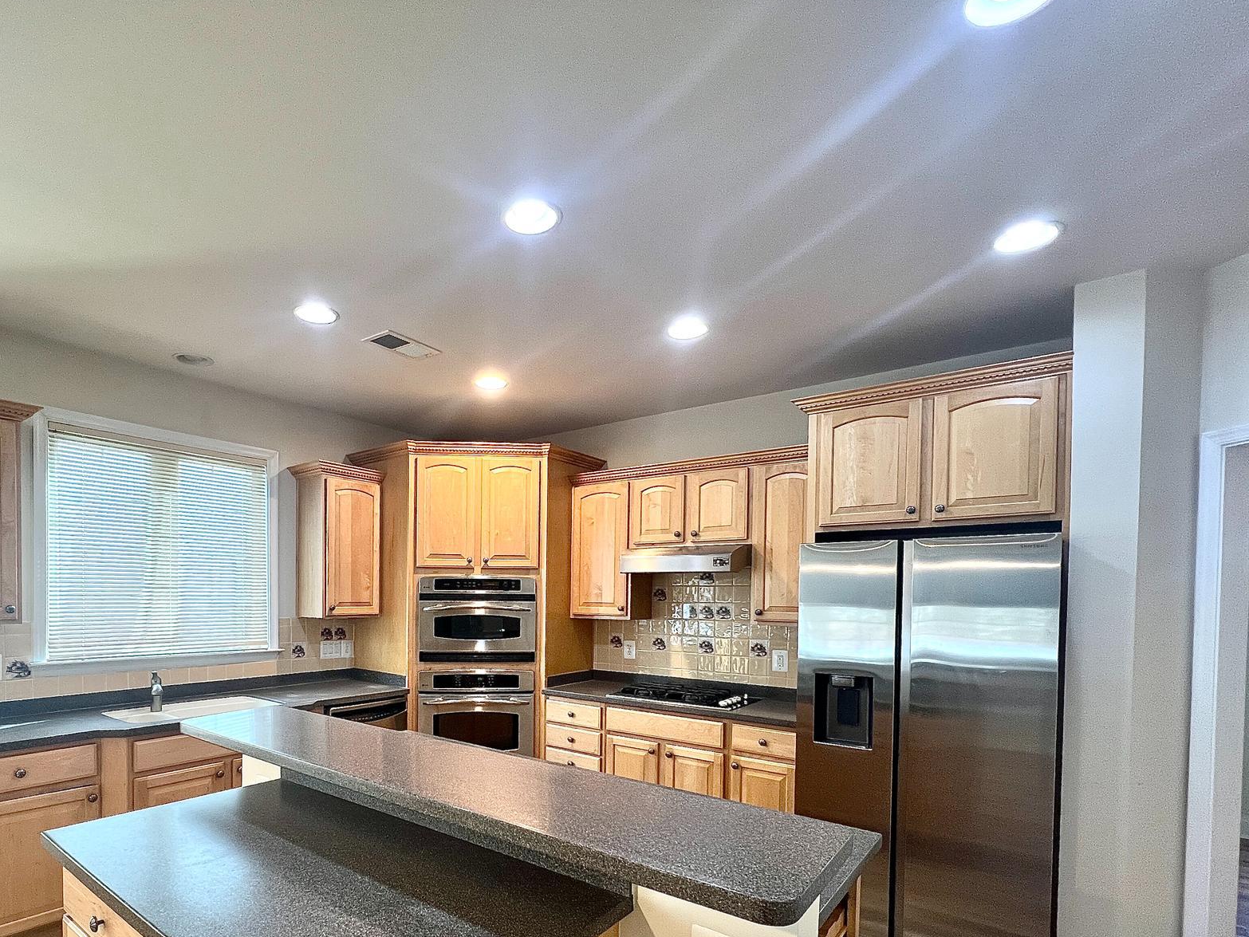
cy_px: 607
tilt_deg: -1.2
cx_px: 497
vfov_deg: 73.0
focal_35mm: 17
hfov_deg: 89.8
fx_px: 613
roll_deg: -0.1
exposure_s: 1/120
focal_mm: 1.57
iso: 200
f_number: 1.8
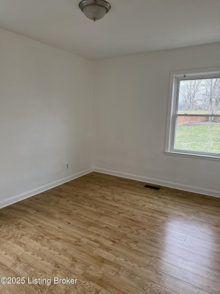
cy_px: 147
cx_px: 110
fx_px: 203
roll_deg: -0.3
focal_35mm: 24
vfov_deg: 71.6
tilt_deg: -10.0
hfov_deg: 56.8
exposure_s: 1/120
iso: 320
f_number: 1.78
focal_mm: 6.76
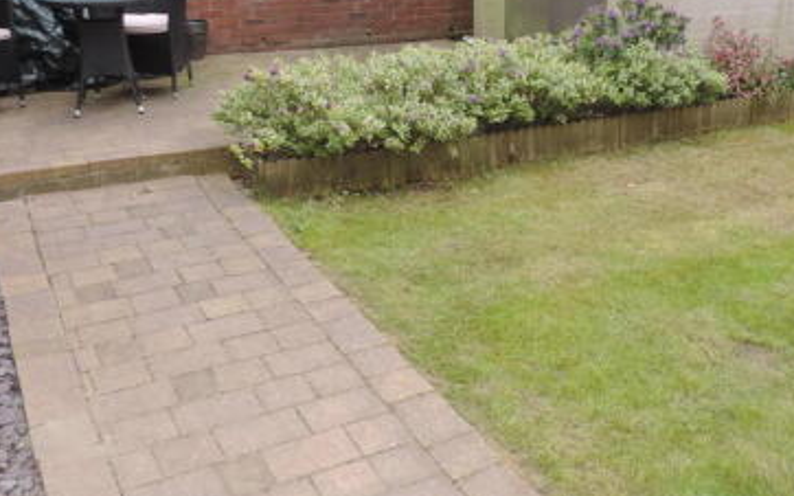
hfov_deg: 47.6
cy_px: 148
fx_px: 887
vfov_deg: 30.9
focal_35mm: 41
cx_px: 512
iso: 160
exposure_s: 1/640
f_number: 3
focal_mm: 4.3
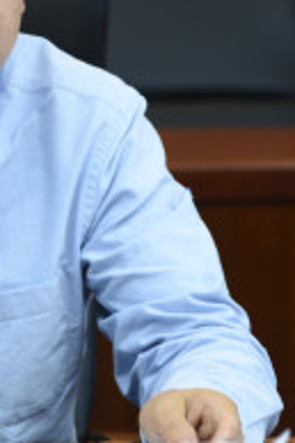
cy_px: 98
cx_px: -14
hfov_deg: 3.7
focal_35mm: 371
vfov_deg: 5.6
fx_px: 4568
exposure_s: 1/100
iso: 640
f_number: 4
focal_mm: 120
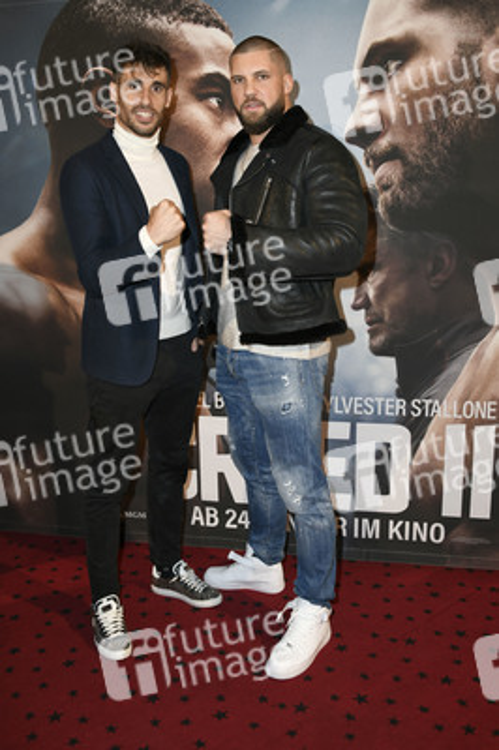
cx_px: 250
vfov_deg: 58.8
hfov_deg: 41.0
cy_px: 375
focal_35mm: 32
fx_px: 666
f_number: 6.3
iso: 500
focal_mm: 32
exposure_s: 1/125
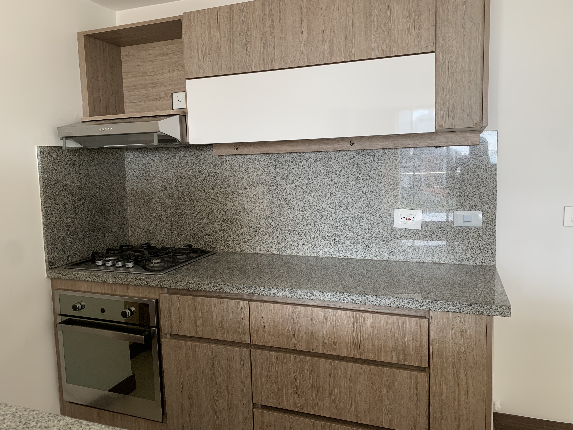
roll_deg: +2.0
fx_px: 430
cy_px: 215
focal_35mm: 26
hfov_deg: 67.3
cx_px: 286
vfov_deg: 53.1
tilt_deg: -6.0
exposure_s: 1/121
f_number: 1.8
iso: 80
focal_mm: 4.25
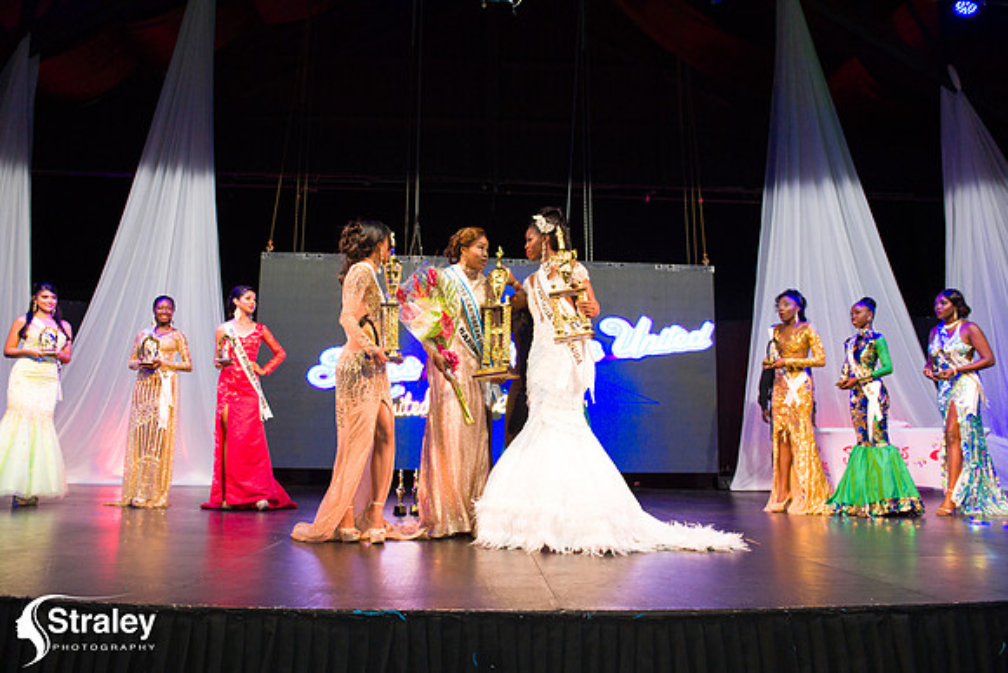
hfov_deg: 73.7
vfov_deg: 53.2
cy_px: 336
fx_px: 672
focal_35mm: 24
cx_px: 504
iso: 4000
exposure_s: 1/160
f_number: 5
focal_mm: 24
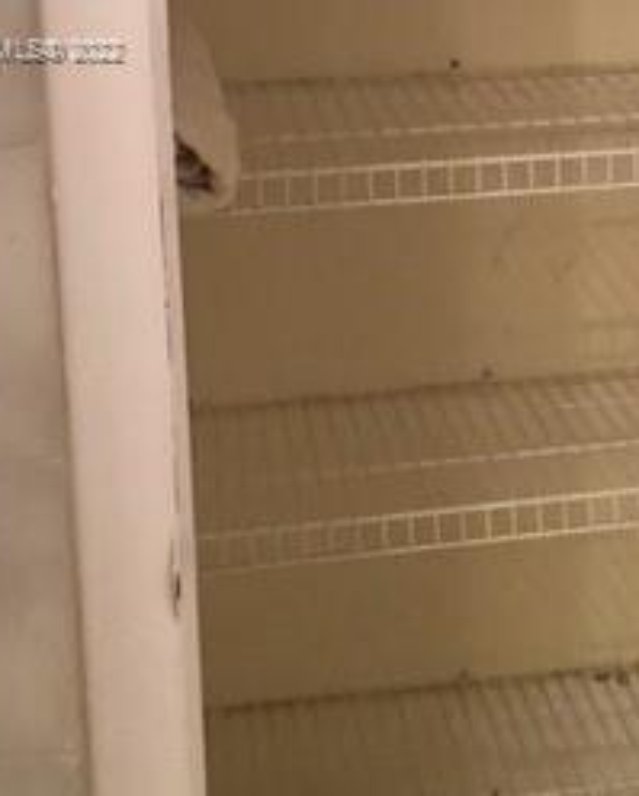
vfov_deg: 25.1
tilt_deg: -8.5
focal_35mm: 73
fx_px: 1723
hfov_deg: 20.7
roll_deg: +0.0
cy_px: 51
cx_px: 523
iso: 80
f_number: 2.2
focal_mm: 4.15
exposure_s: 1/15
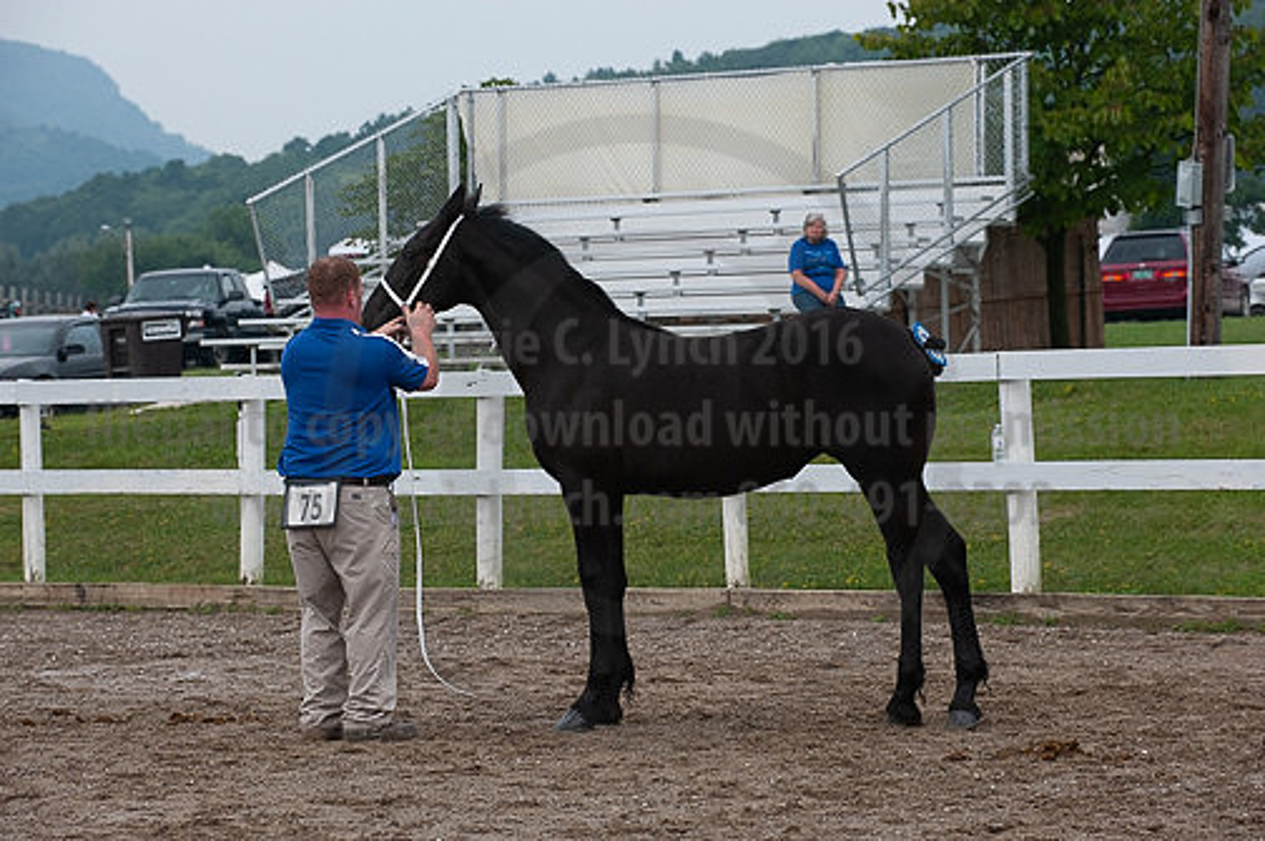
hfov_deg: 12.9
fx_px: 5617
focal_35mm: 160
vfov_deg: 8.6
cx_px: 632
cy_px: 420
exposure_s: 1/1250
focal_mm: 160
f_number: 5.6
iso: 900
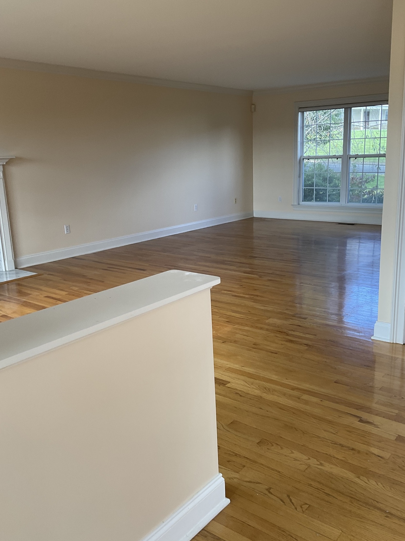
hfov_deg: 44.2
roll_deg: +0.9
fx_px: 499
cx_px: 208
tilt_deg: -13.4
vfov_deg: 56.8
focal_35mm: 32
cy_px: 277
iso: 40
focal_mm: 3
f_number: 1.8
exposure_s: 1/122
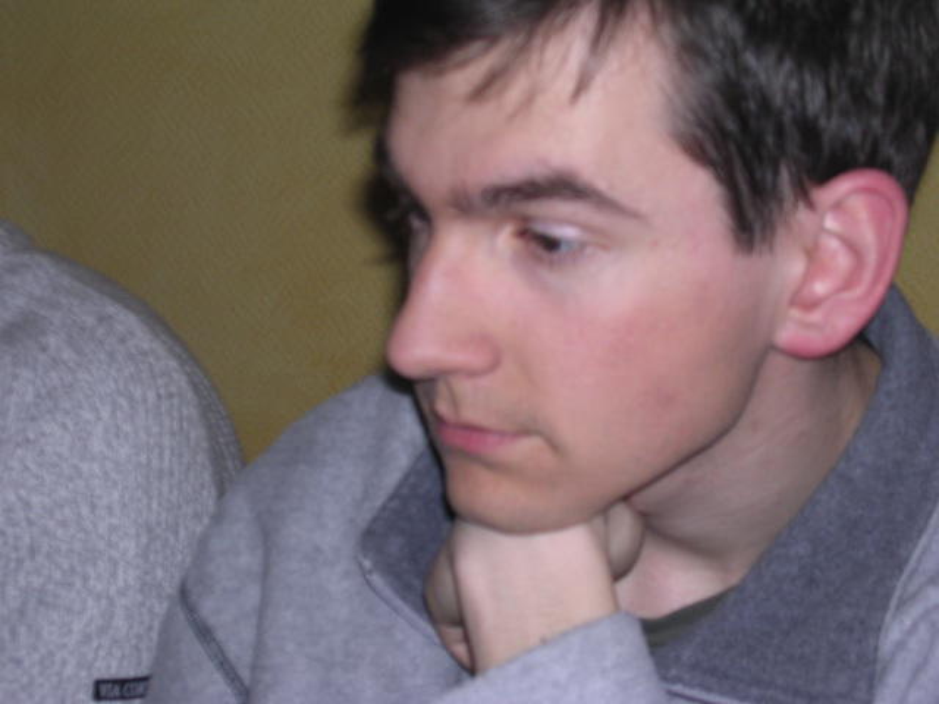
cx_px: 470
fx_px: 2062
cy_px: 352
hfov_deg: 25.7
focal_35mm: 76
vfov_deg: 19.4
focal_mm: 11.6
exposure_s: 1/60.1
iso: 100
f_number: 3.9
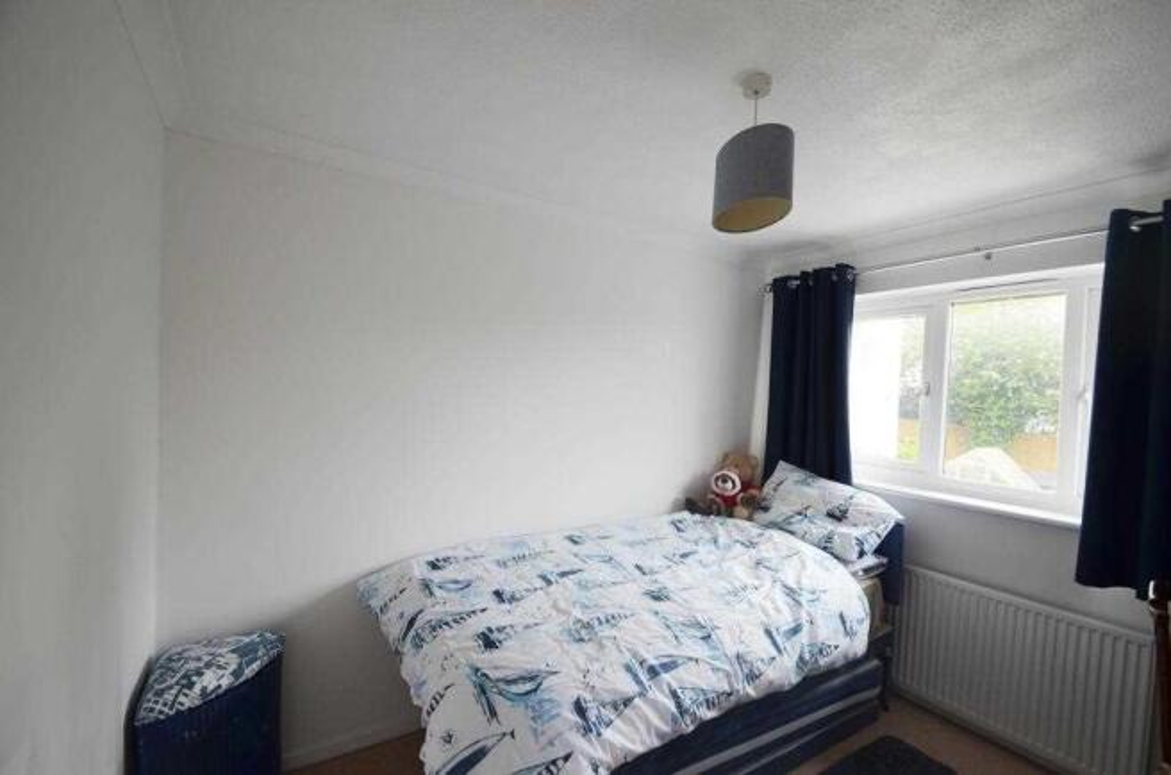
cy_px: 388
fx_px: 487
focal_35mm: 15
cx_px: 586
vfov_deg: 77.0
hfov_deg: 100.5
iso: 400
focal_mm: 10
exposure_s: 1/100
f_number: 5
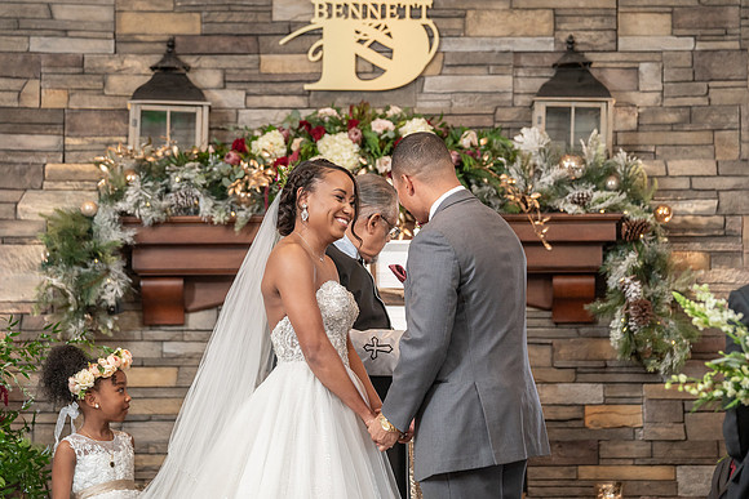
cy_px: 248
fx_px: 3372
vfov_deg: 8.5
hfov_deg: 12.7
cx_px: 387
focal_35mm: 162
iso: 2000
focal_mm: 155
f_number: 4
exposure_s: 1/200
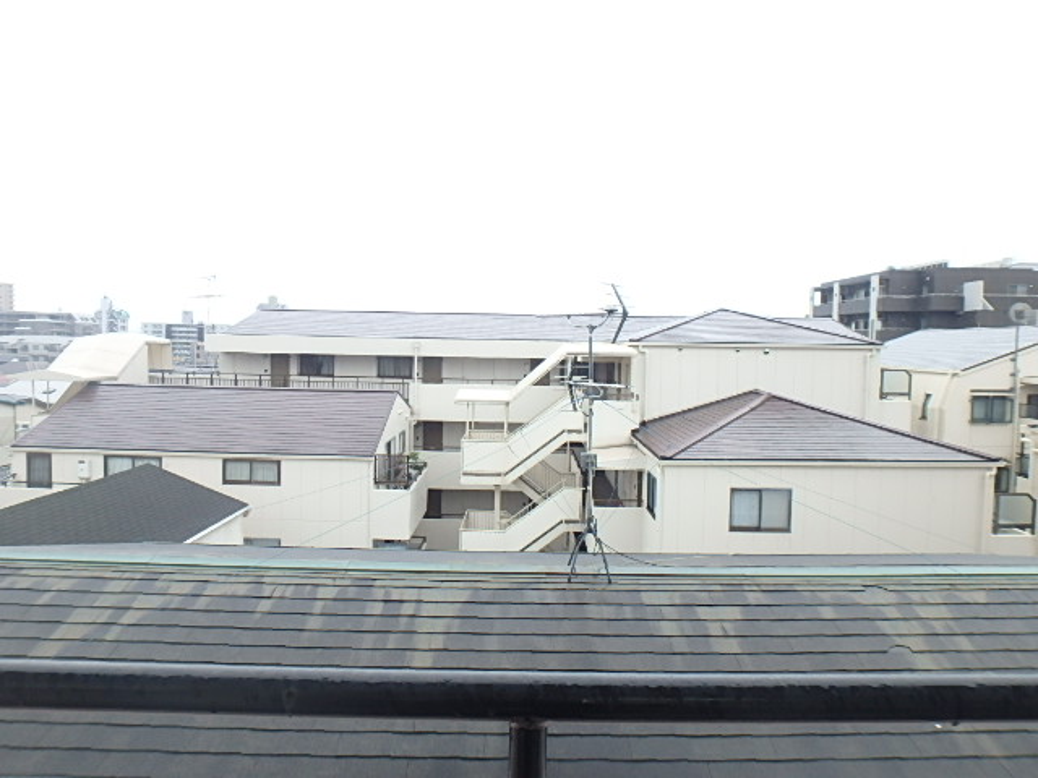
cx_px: 519
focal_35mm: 21
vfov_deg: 63.4
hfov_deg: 79.0
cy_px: 389
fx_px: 630
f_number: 3.5
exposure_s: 1/60
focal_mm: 3.7
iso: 160
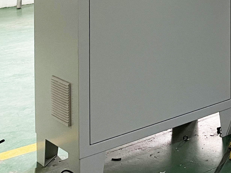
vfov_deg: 16.0
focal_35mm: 85
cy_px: -85
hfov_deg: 19.3
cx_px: 372
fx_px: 567
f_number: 1.6
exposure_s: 1/50
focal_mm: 4.2
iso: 80
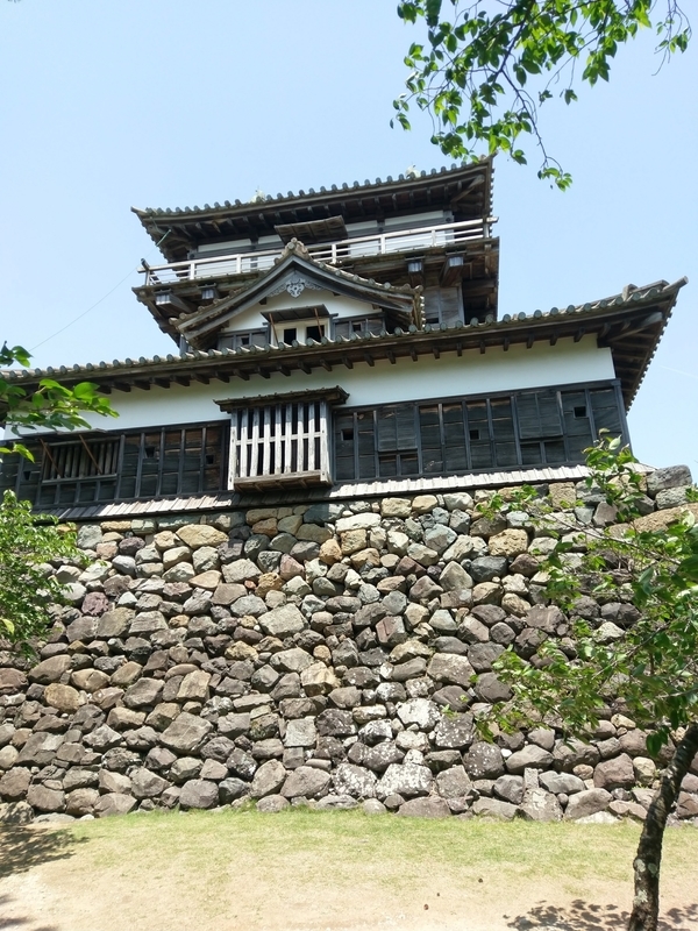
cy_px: 466
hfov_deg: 53.1
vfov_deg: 67.3
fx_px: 699
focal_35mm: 26
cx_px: 349
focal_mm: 4.58
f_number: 1.8
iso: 100
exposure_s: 1/1171
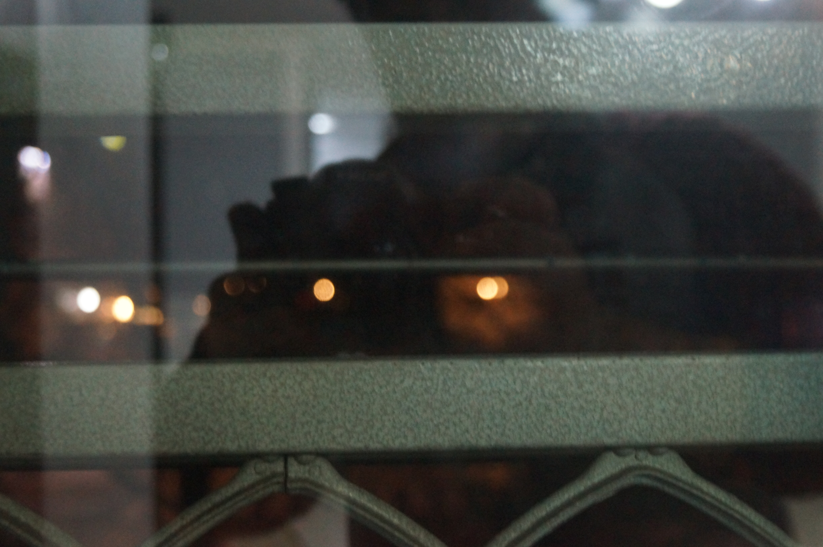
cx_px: 412
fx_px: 1199
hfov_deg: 37.9
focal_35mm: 52
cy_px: 274
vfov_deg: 25.7
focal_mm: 35
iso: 3200
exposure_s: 1/50
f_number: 5
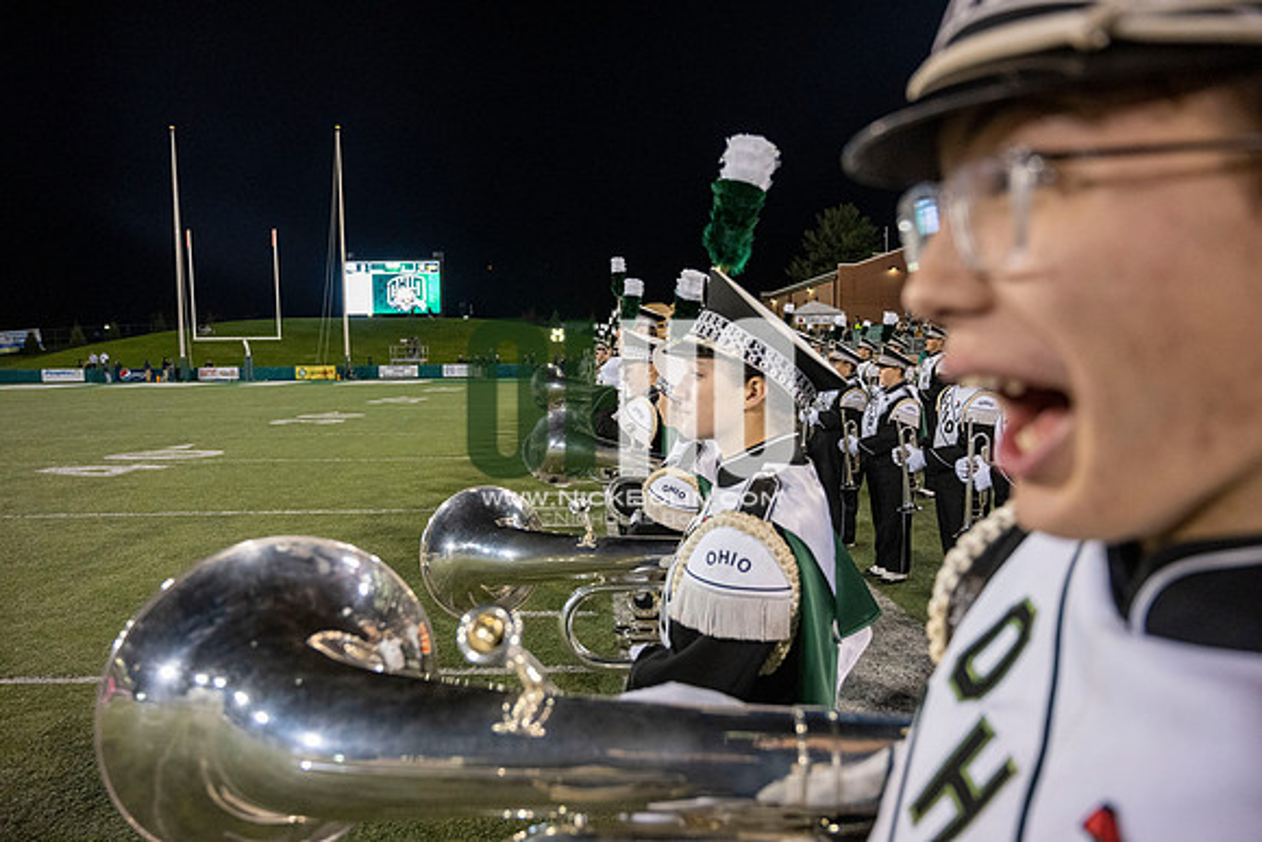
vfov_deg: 53.2
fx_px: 841
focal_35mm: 24
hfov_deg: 73.7
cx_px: 631
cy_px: 421
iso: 2000
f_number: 4
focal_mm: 24
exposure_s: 1/500
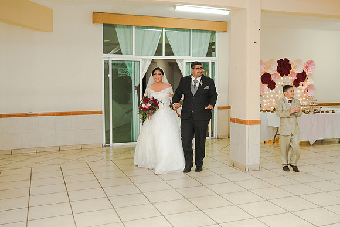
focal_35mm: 40
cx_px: 196
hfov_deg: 47.9
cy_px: 96
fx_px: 381
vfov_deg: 33.1
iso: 1600
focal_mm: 35
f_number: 3.5
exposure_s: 1/60
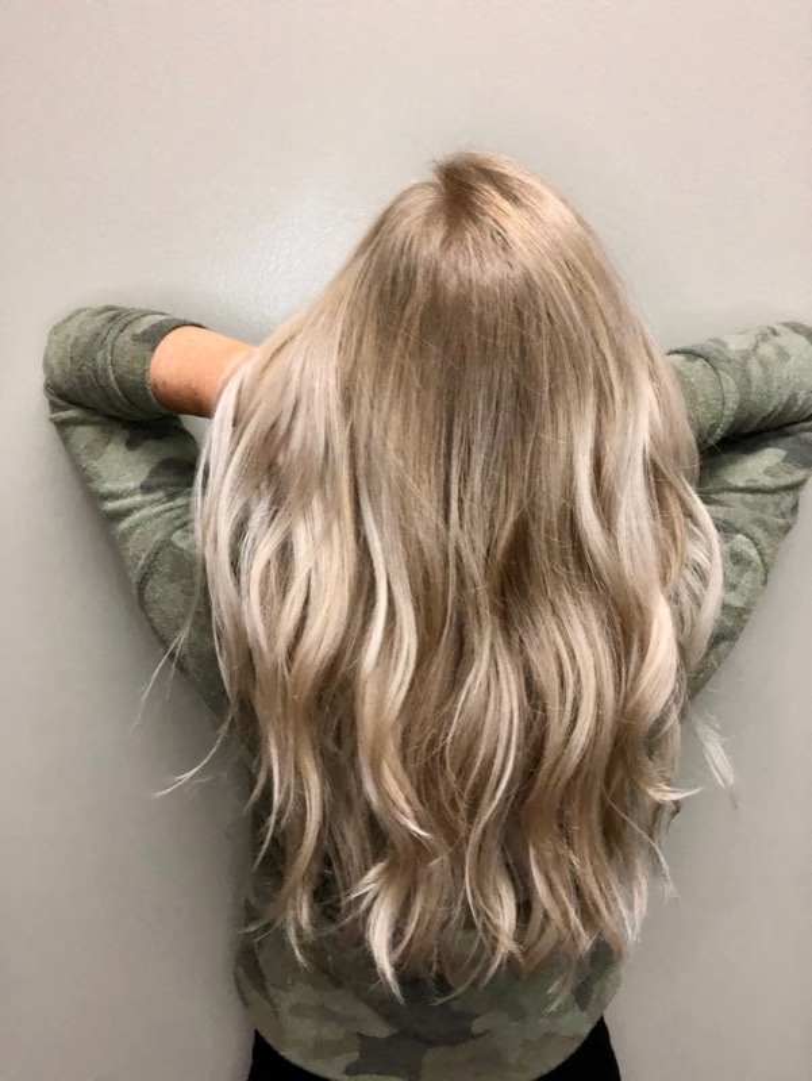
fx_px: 1000
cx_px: 406
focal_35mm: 32
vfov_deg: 56.8
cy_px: 540
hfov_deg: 44.2
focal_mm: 2.87
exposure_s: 1/59
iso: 125
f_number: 2.2
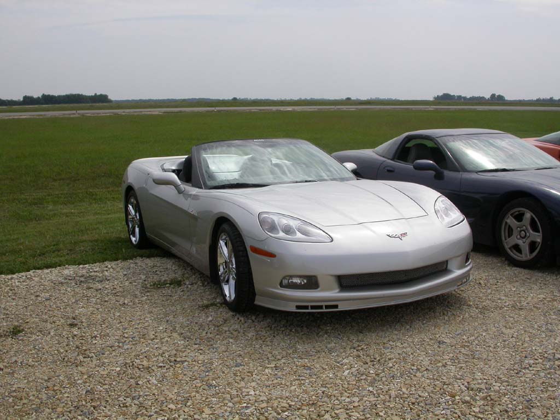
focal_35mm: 38
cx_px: 280
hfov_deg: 49.0
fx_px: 615
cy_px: 210
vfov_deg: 37.7
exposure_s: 1/559
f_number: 7.5
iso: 100
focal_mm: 7.85
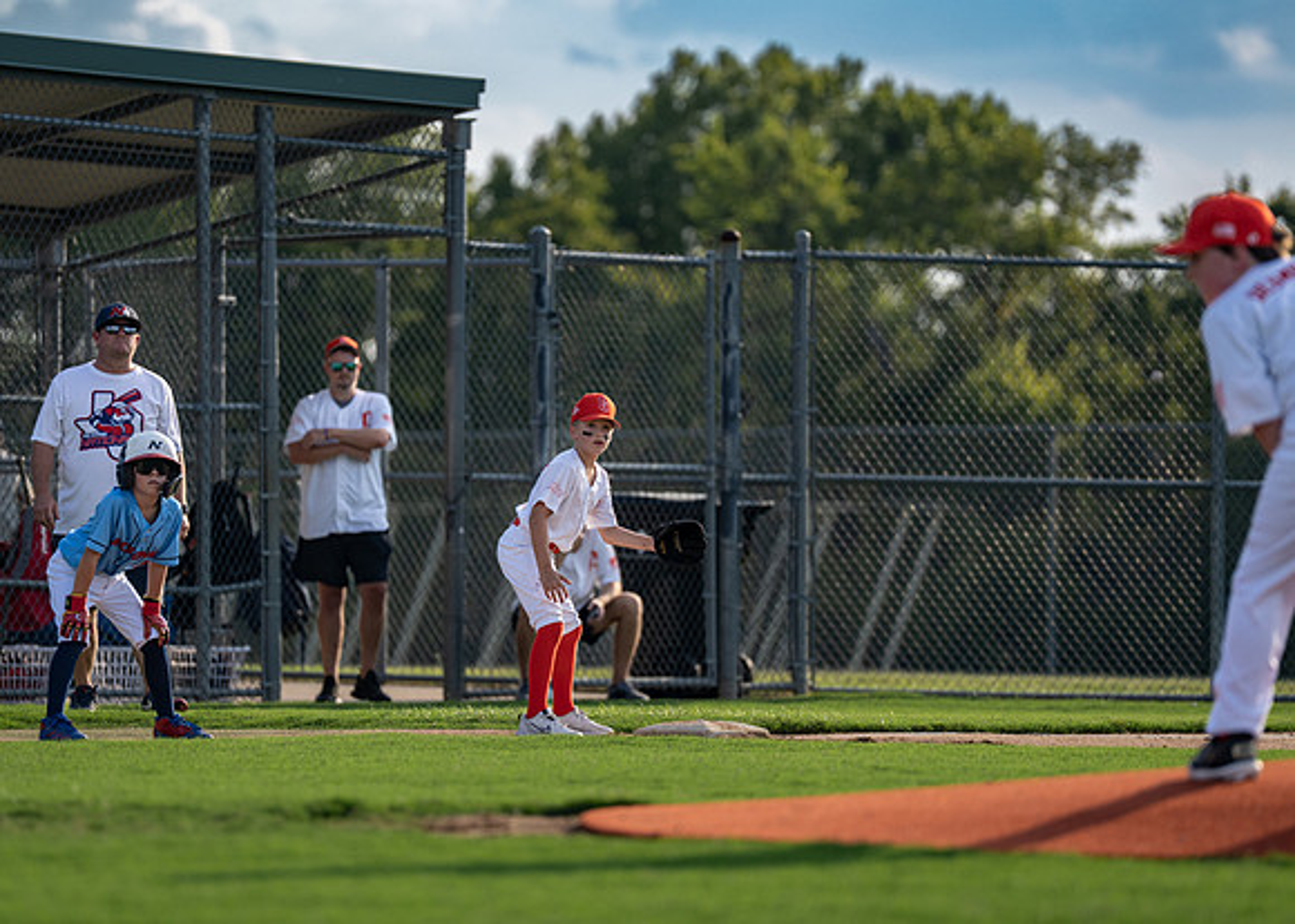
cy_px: 486
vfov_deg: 5.6
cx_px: 601
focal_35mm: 257
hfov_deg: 7.8
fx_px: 9464
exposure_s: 1/2500
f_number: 2.8
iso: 250
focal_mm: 200
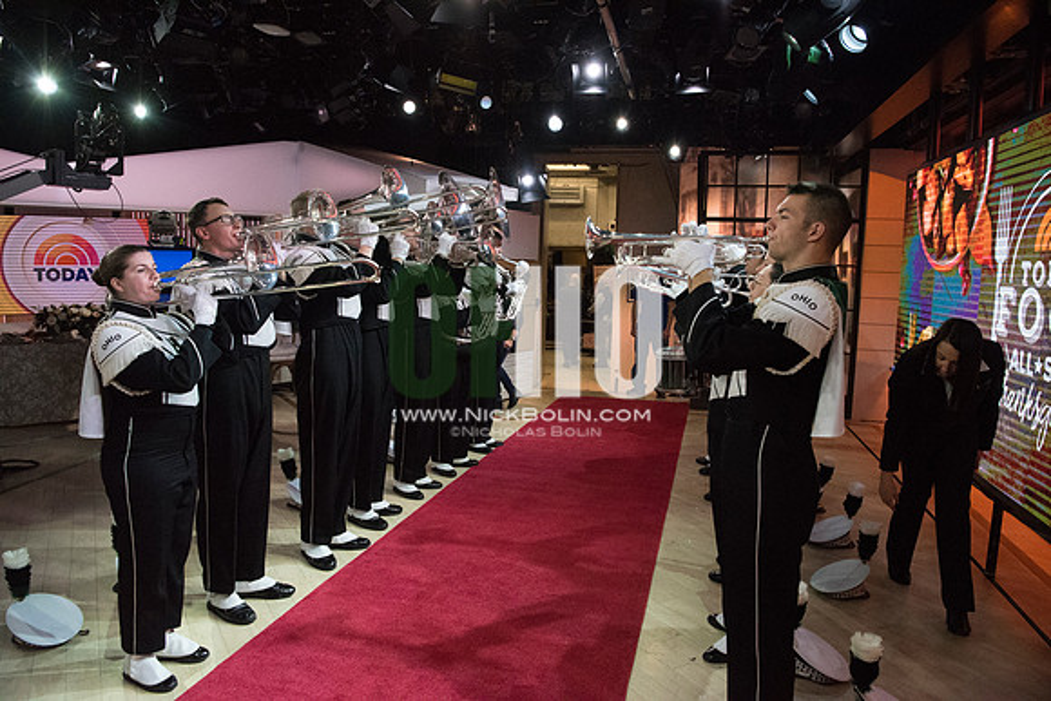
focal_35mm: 24
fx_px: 701
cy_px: 350
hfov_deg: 73.7
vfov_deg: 53.2
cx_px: 526
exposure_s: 1/1250
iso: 12800
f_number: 5.6
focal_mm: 24
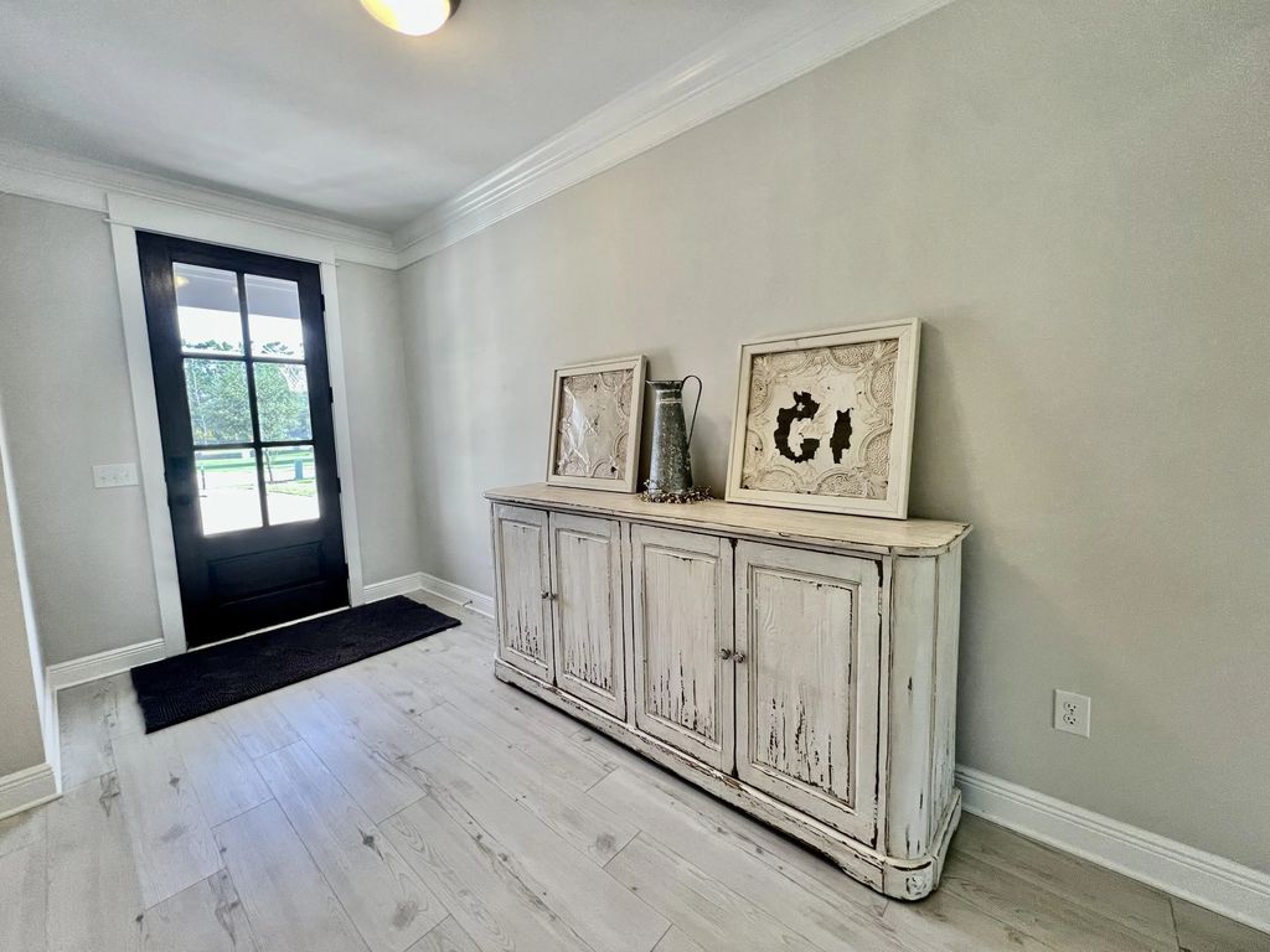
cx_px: 635
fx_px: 477
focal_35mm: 13
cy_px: 476
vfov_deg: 89.9
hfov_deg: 106.2
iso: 100
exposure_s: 1/120
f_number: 1.8
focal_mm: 1.57
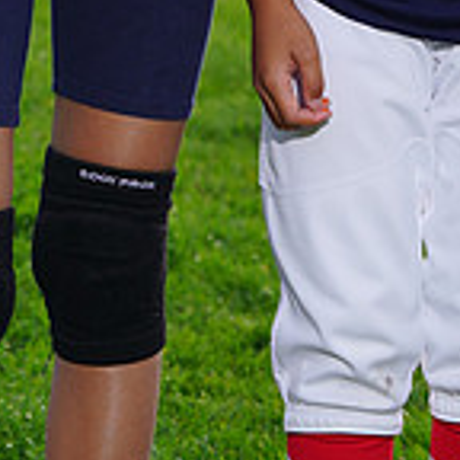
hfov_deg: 3.9
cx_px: 158
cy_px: -367
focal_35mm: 455
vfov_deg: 3.8
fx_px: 6841
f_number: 8
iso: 160
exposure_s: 1/250
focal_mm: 133
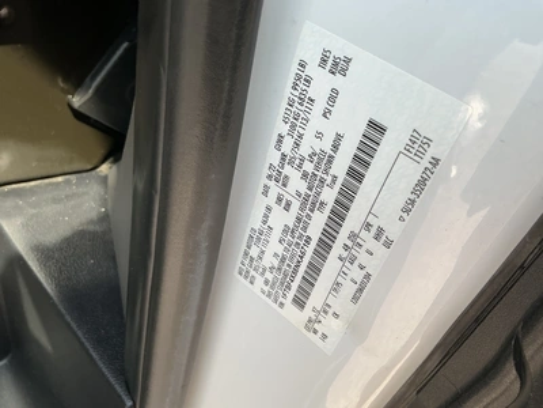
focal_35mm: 28
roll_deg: -17.5
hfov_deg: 63.4
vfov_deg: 49.7
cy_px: 204
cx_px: 272
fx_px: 439
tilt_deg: -39.6
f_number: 1.8
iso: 20
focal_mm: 3
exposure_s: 1/188
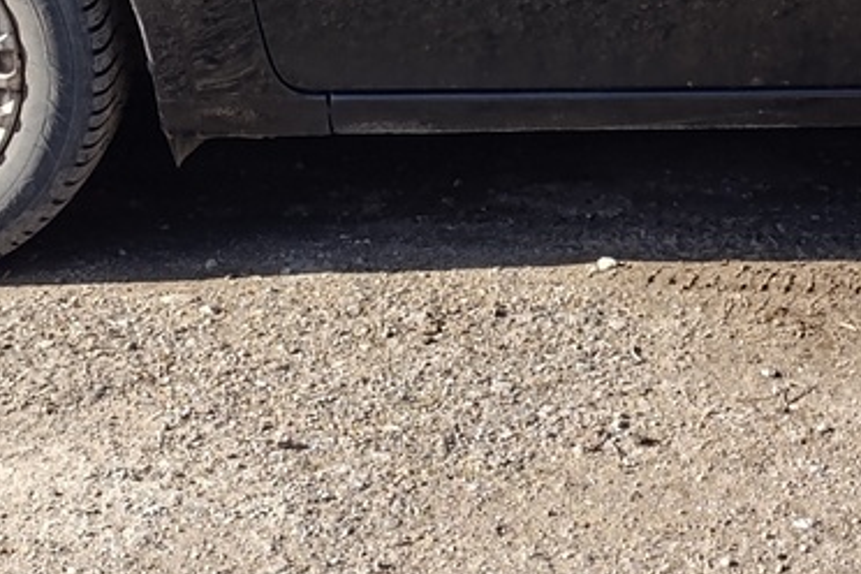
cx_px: 981
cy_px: -265
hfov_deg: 18.9
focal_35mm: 103
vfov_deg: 12.7
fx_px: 2463
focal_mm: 6.14
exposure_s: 1/165
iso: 50
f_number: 1.6
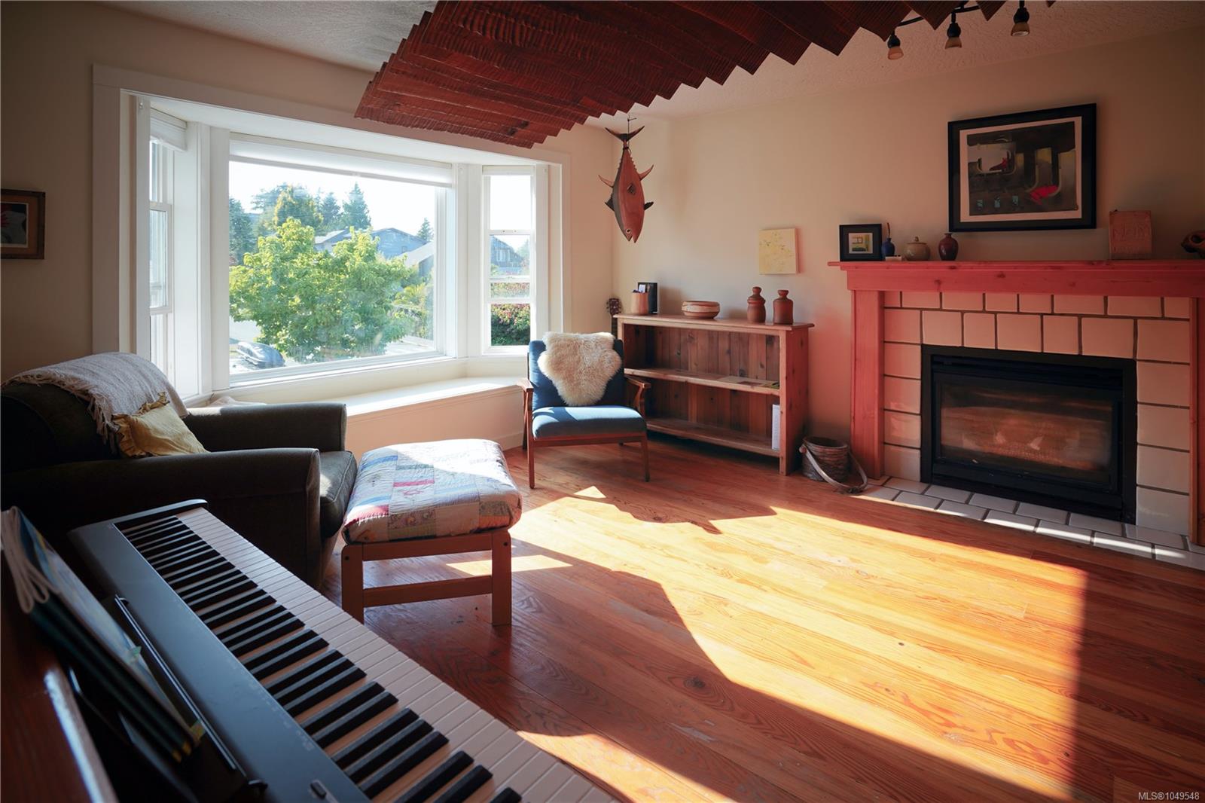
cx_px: 602
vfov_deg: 73.7
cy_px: 402
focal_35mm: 16
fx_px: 535
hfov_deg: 96.7
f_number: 5.6
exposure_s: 1/60
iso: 100
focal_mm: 16
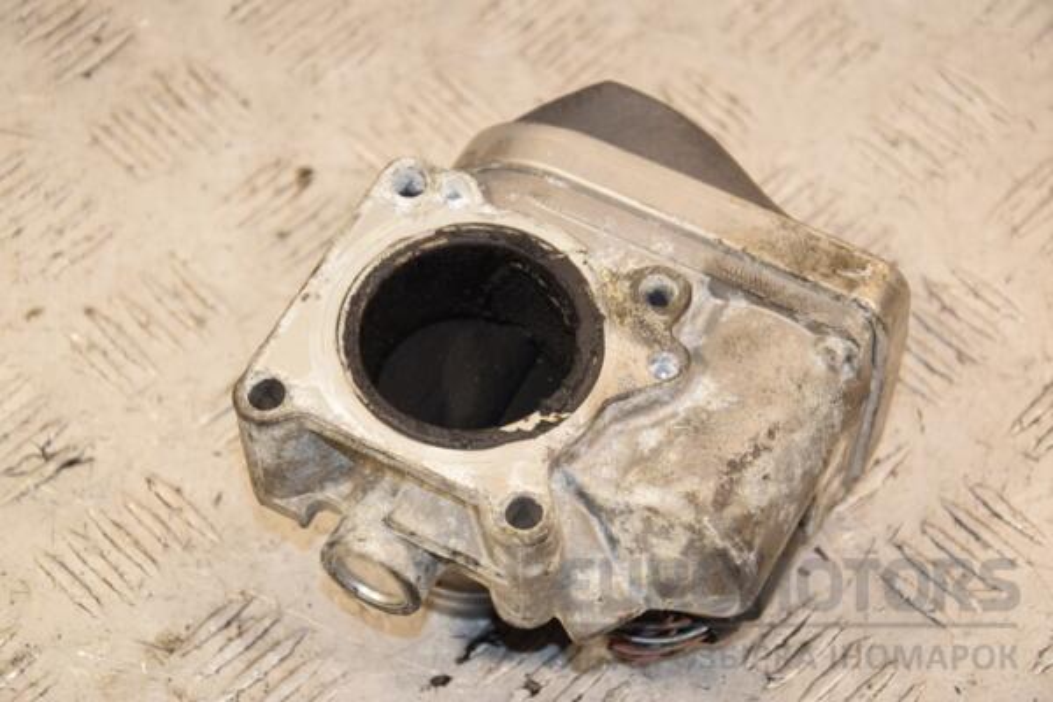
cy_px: 351
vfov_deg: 13.0
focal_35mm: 105
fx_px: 3071
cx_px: 526
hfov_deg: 19.5
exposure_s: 1/200
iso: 800
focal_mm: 70
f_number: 6.3
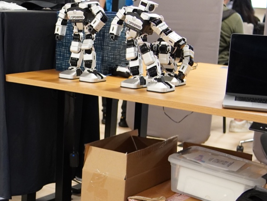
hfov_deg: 25.1
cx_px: 49
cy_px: 135
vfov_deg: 19.3
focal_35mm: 76
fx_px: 587
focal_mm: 23
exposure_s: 1/160
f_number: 2
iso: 1600
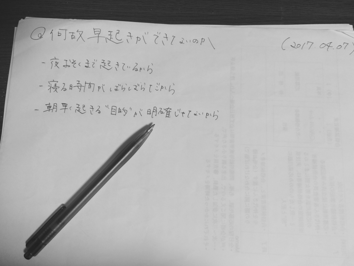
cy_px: 133
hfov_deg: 61.7
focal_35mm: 29
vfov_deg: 48.2
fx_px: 297
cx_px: 177
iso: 80
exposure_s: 1/30
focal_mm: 4.15
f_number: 2.2
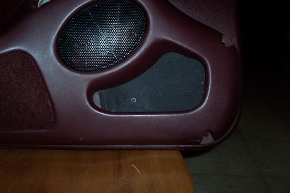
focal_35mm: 39
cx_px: 144
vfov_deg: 34.1
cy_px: 85
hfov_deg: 49.6
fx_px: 314
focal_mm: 5.6
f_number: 2.8
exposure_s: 1/60
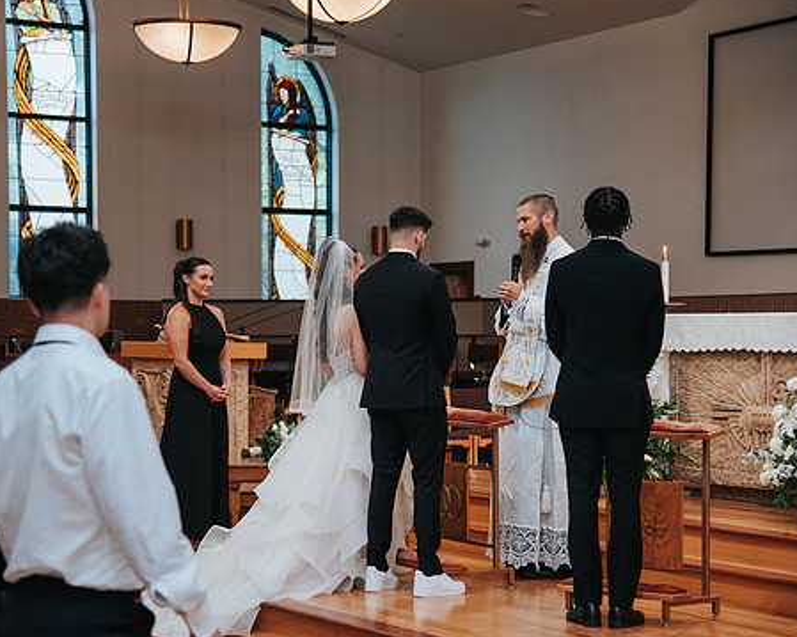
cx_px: 364
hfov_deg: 21.0
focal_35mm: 91
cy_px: 331
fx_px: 2146
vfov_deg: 16.9
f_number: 4
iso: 1000
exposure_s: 1/200
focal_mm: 75
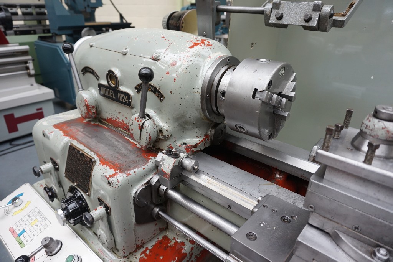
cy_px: 131
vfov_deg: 53.1
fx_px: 262
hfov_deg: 73.7
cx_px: 196
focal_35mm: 24
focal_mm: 16
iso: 640
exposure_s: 1/160
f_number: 4
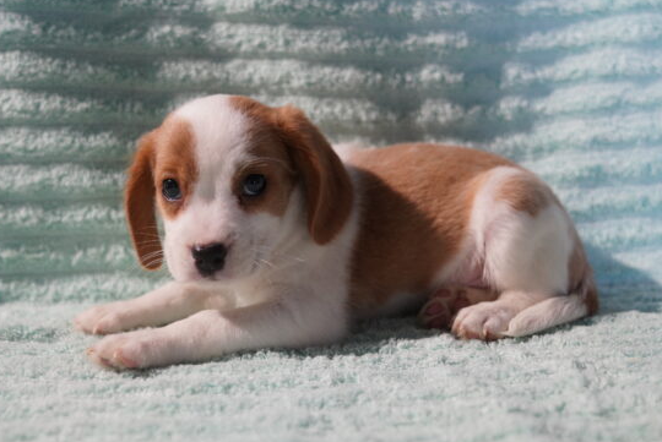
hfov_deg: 48.4
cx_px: 333
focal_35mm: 40
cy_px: 231
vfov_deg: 33.5
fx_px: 736
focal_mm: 24
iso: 1600
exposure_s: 1/160
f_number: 3.2
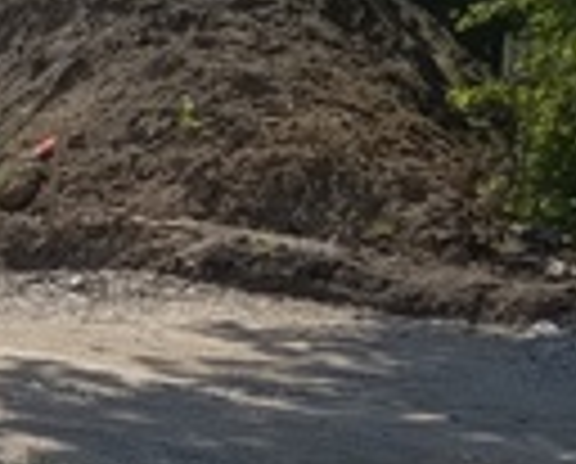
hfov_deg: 7.0
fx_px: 4545
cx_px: -614
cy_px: 410
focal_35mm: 266
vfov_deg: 5.8
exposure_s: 1/639
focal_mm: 5.27
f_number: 1.7
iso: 51
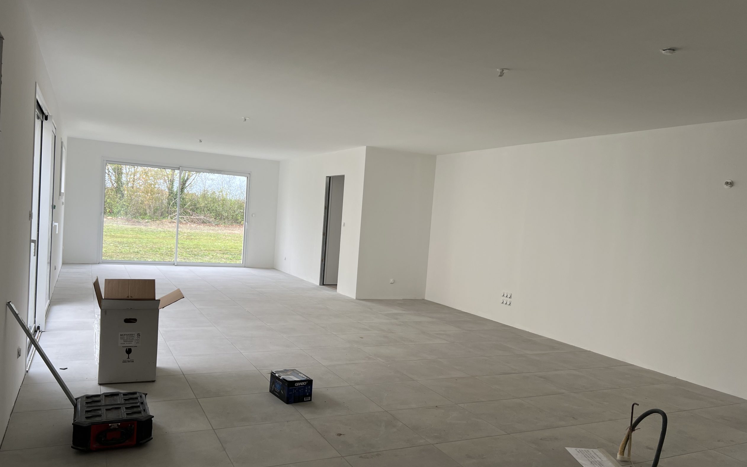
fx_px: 570
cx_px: 374
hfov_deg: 66.5
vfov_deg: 44.5
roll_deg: -4.7
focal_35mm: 28
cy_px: 249
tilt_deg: -4.4
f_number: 1.5
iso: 50
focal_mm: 5.7
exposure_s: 1/121
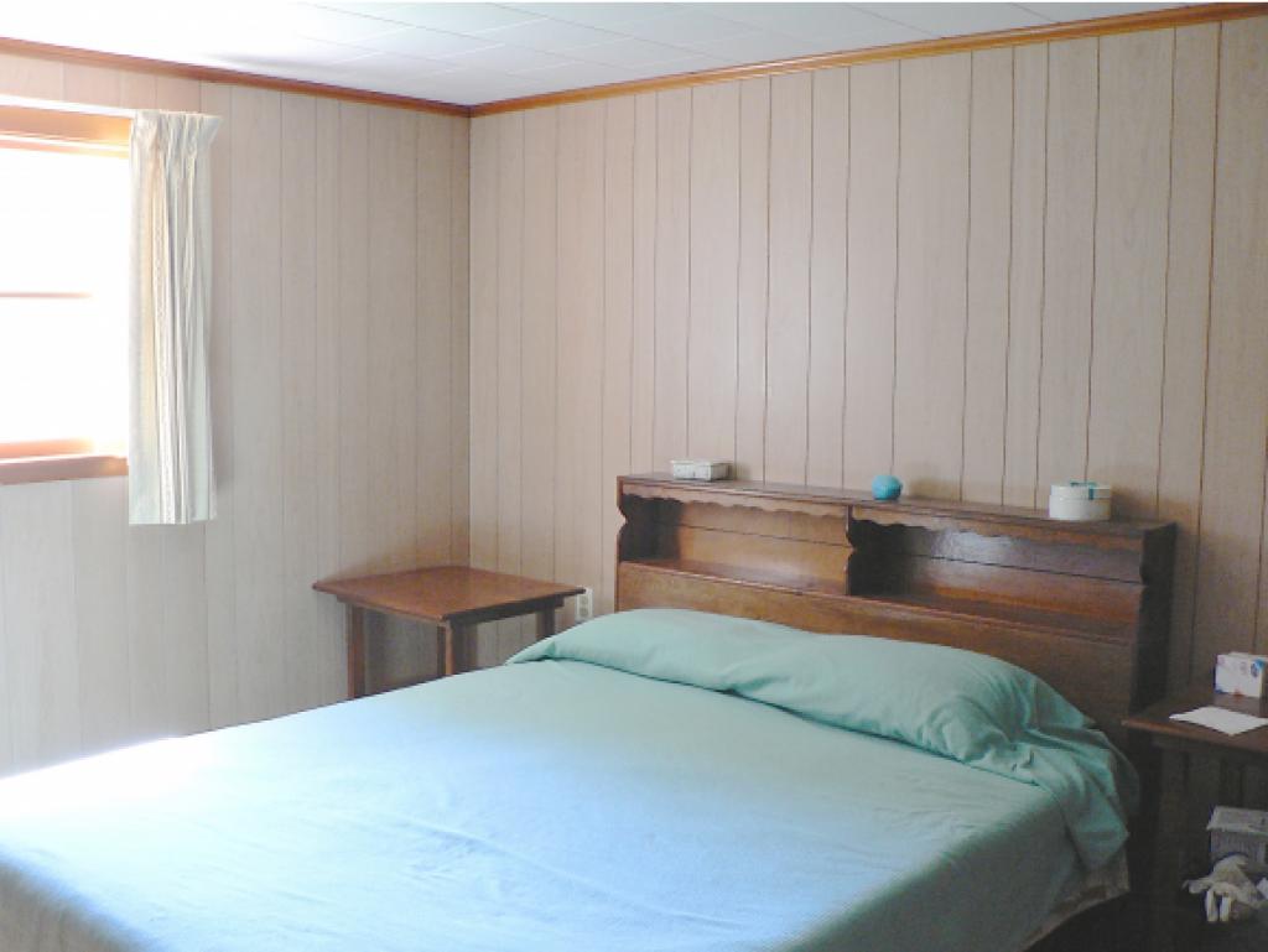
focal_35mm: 36
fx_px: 1319
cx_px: 634
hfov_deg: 51.3
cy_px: 476
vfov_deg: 39.7
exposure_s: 1/30
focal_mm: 6
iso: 200
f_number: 2.8
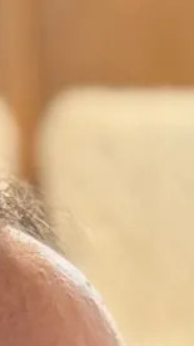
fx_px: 3553
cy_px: 691
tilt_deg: -12.1
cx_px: 476
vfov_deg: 5.5
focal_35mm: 388
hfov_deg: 3.1
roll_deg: +1.8
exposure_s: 1/100
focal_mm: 6.76
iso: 160
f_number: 1.78
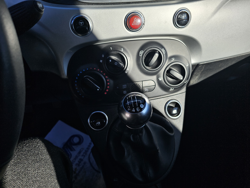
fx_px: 166
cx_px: 125
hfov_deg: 73.9
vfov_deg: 58.9
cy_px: 94
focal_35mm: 23
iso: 10
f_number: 1.7
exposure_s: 1/341
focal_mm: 6.3
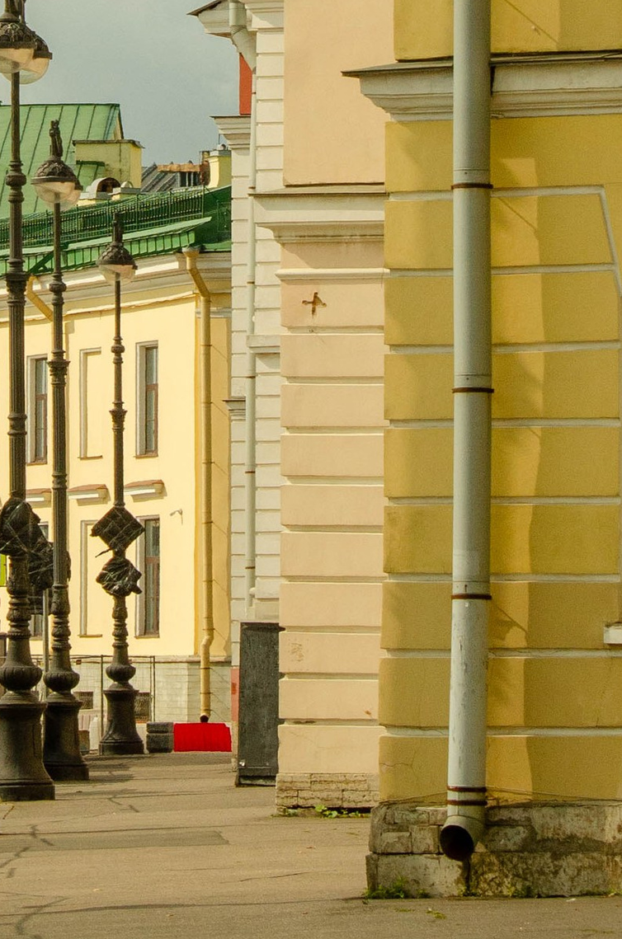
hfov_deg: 4.9
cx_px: 62
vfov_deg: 7.3
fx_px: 7292
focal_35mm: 280
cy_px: -14
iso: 400
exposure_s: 1/1600
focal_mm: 55
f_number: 7.1
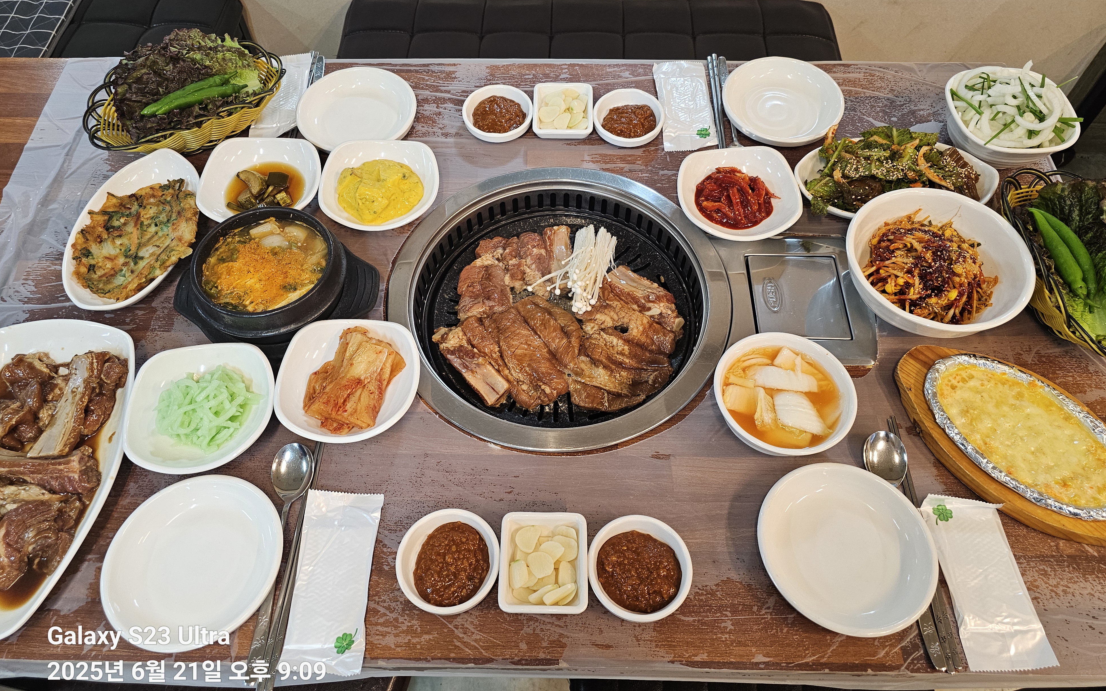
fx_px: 754
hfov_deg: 72.5
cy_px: 313
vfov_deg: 49.2
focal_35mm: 25
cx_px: 561
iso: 250
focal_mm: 6.3
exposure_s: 1/120
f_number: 1.7
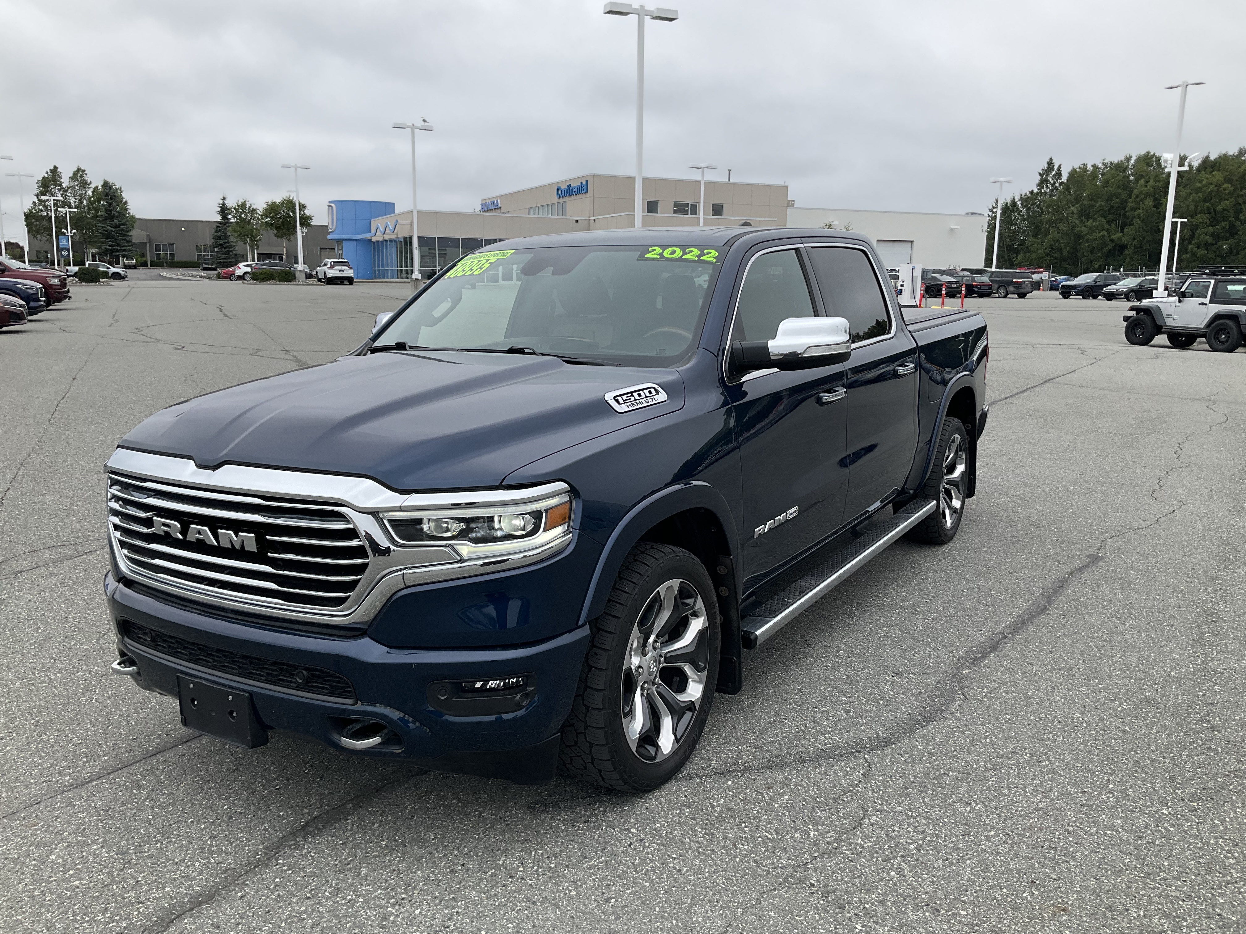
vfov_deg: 48.2
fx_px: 1044
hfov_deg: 61.7
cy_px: 467
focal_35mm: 29
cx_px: 623
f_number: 1.8
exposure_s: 1/495
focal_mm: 3
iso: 25
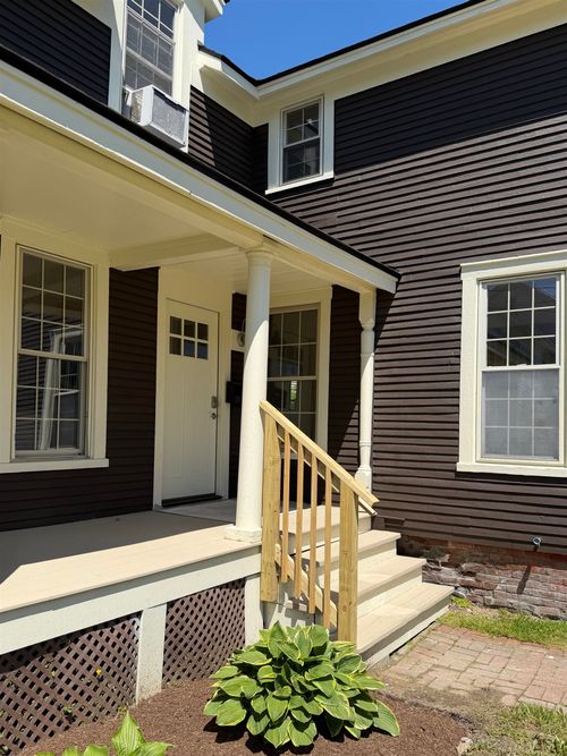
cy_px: 378
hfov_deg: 56.8
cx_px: 284
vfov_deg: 71.6
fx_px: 524
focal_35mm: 24
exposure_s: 1/4405
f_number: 1.78
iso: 80
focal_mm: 6.76
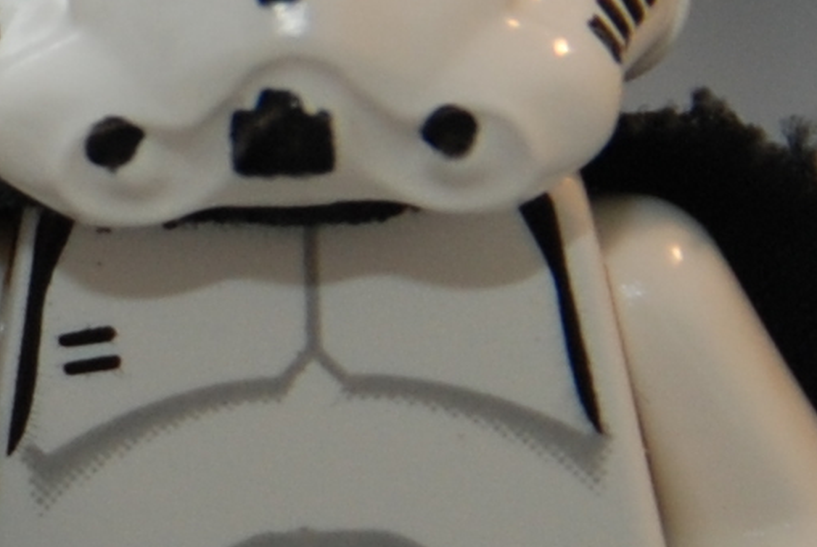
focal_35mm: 1086
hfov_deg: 1.9
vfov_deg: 1.3
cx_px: -677
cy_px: 130
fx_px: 24670
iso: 200
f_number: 5.3
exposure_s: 1/60
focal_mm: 95
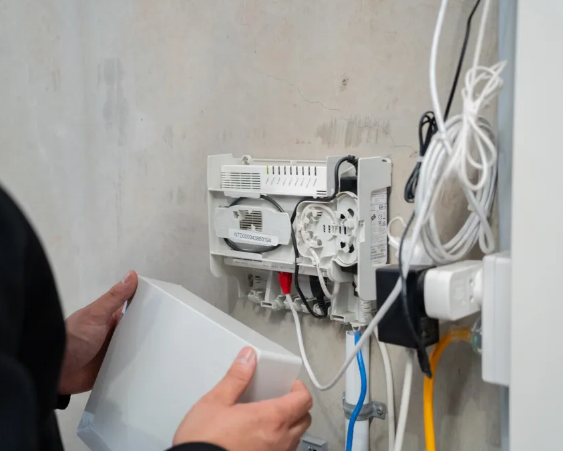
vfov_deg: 30.9
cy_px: 226
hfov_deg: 38.0
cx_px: 289
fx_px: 817
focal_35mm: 49
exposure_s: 1/500
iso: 3200
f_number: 4
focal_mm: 43
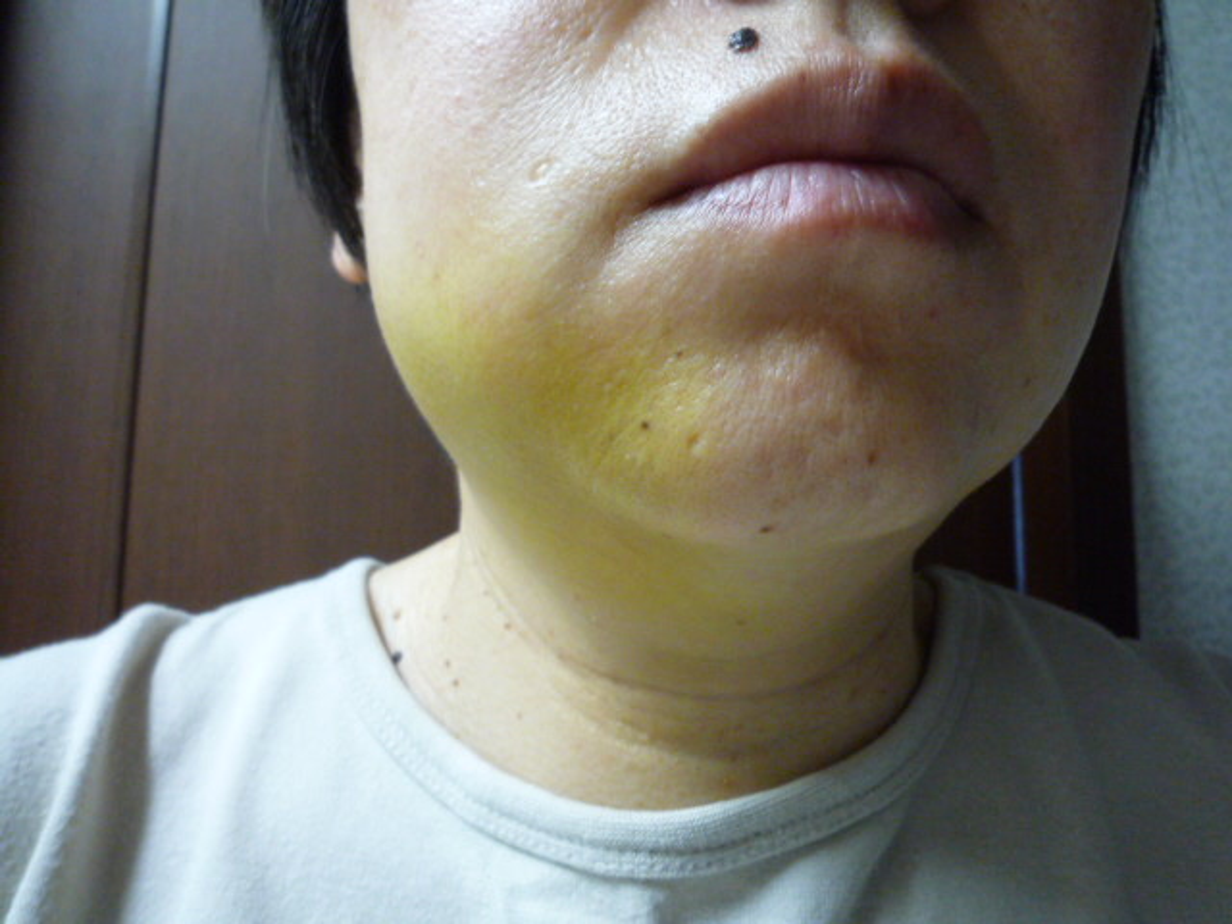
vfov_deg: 54.9
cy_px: 462
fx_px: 890
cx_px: 616
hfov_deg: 69.4
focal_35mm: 25
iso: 400
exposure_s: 1/13
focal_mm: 4.4
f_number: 2.8
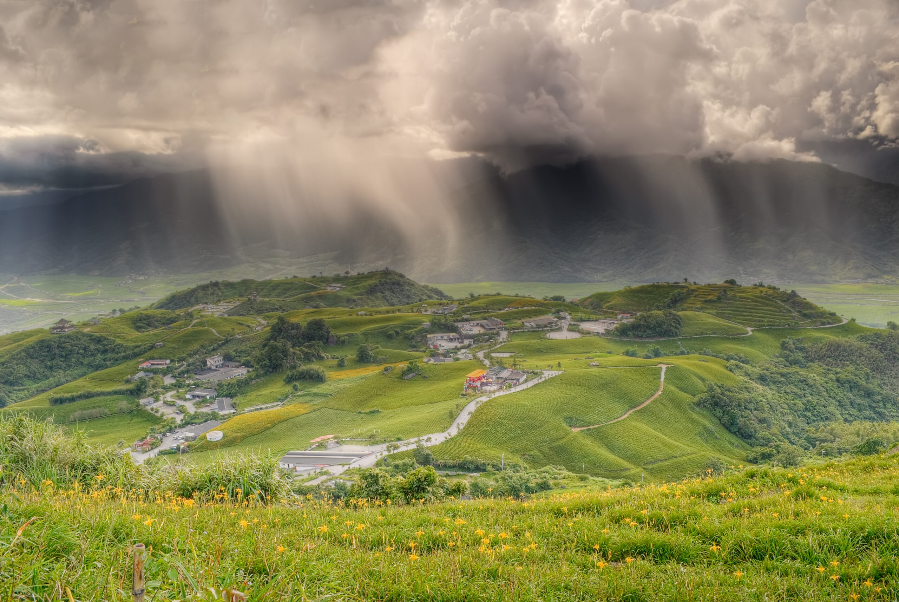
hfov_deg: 67.3
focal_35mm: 27
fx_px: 675
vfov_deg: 48.1
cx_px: 450
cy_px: 301
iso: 100
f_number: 11
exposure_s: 1/3
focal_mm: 18
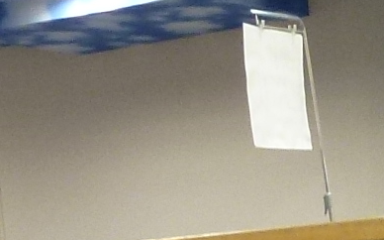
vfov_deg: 6.9
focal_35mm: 168
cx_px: 418
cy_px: 749
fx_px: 1757
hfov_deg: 12.3
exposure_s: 1/30
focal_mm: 4.3
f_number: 3.3
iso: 200
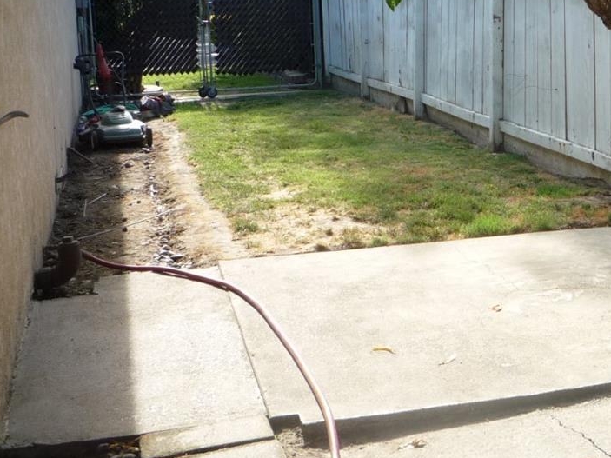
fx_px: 1129
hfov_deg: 29.5
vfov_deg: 22.6
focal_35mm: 64
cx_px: 495
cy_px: 89
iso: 100
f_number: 4
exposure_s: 1/125
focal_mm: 5.2
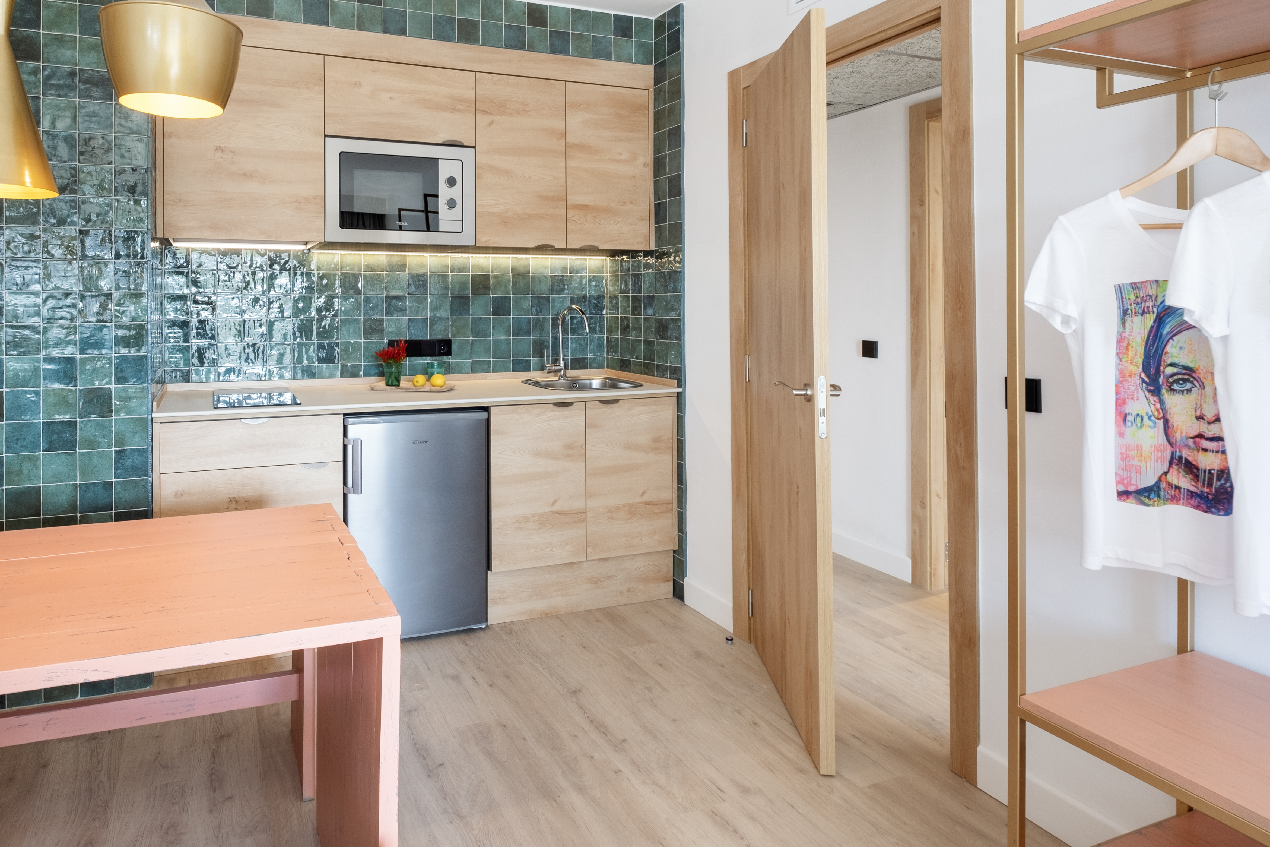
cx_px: 485
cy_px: 323
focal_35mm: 20
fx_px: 706
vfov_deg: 61.2
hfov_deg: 82.6
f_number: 8
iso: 250
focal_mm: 10
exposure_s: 1/8
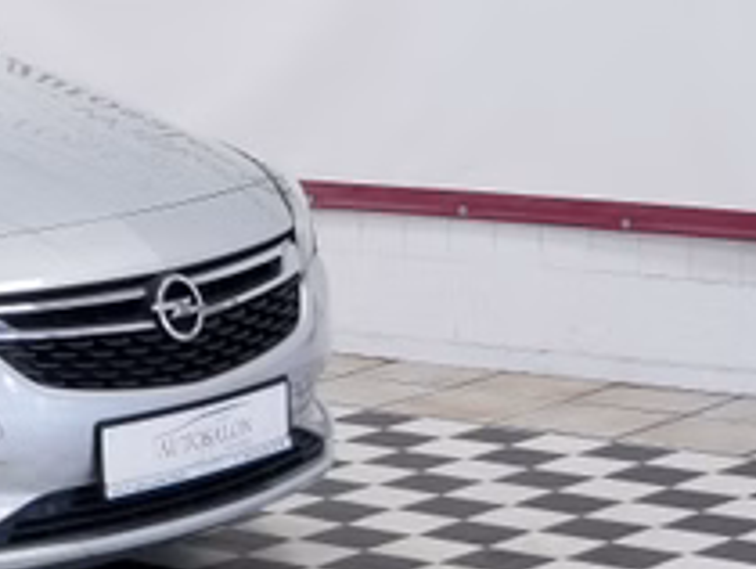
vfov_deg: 10.8
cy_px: 151
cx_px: -425
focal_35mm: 137
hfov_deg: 13.4
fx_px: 2995
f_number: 3.9
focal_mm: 18
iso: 500
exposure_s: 1/60
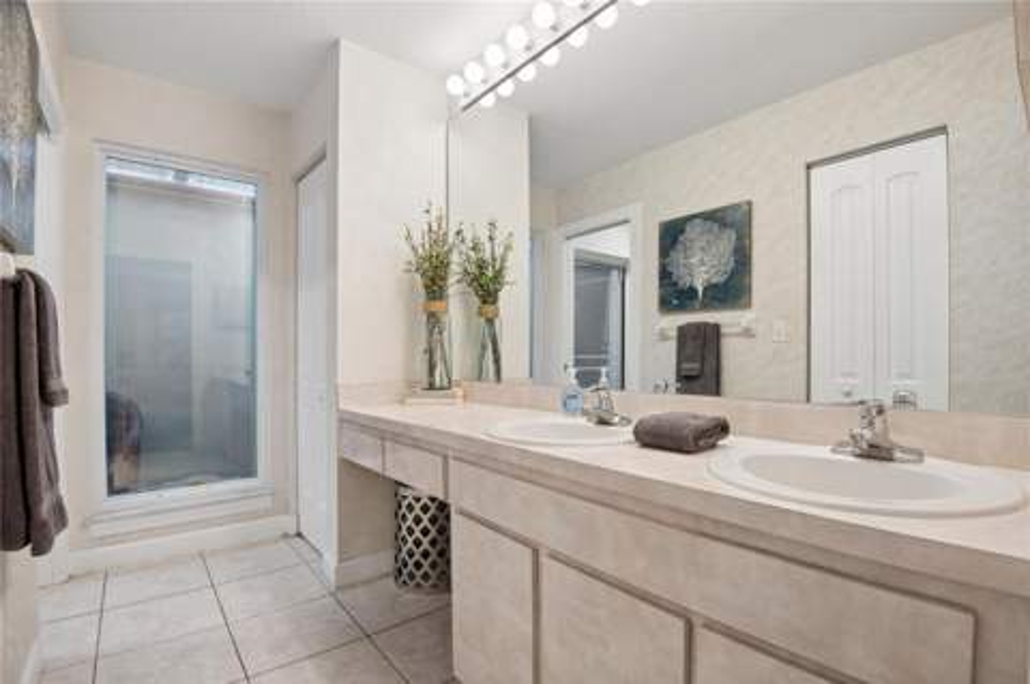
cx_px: 515
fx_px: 457
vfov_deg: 73.6
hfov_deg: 96.8
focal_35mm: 16
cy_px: 342
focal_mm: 16
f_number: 7.1
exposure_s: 1/10
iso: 100
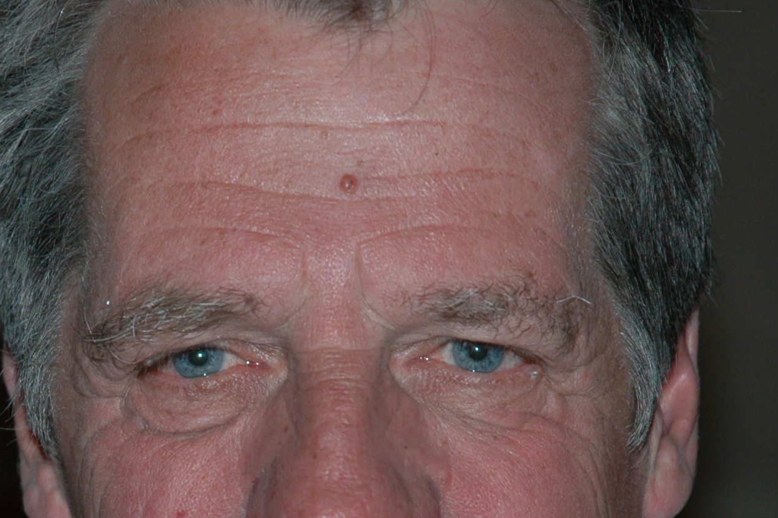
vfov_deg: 5.5
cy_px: 462
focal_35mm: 251
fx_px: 5424
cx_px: 230
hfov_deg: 8.2
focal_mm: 70
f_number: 4.5
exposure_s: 1/60
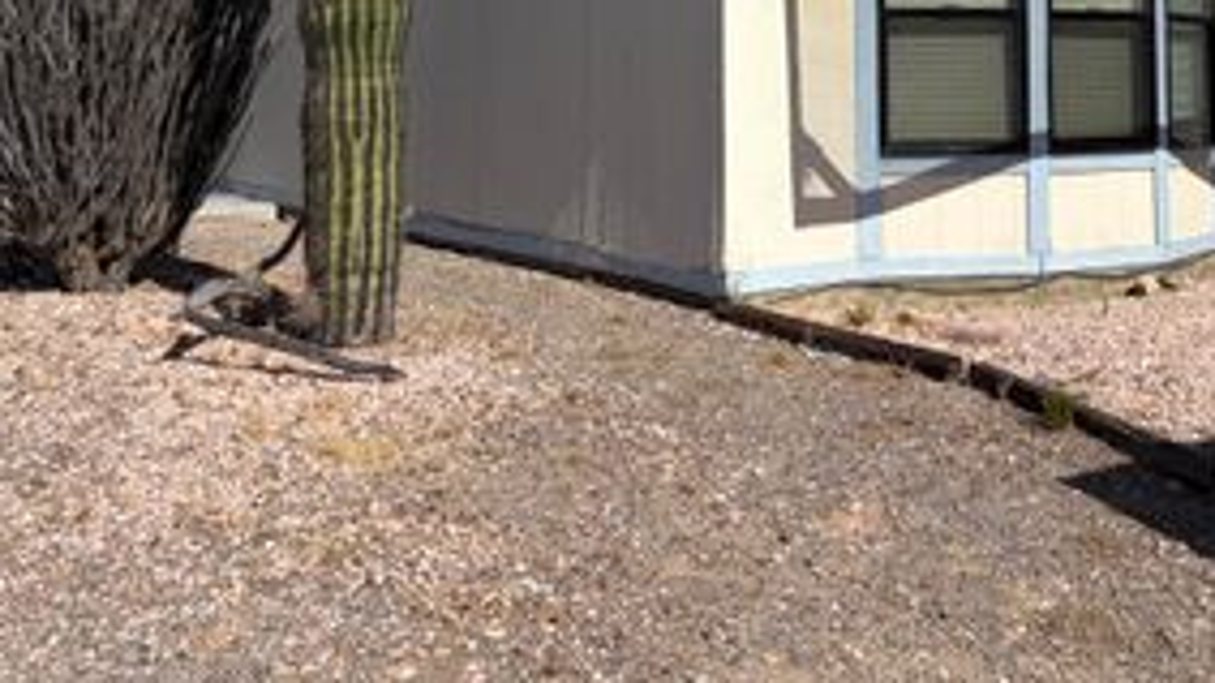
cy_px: -58
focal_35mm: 50
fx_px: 1610
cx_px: 648
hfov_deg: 41.3
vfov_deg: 22.6
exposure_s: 1/7813
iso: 64
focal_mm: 5.96
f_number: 1.6
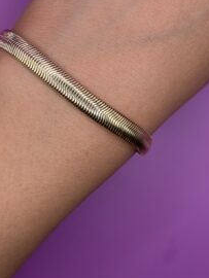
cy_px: 85
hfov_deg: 20.7
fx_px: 571
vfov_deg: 27.2
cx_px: 88
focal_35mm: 71
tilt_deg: -87.7
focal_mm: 6.76
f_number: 1.78
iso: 80
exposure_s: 1/371
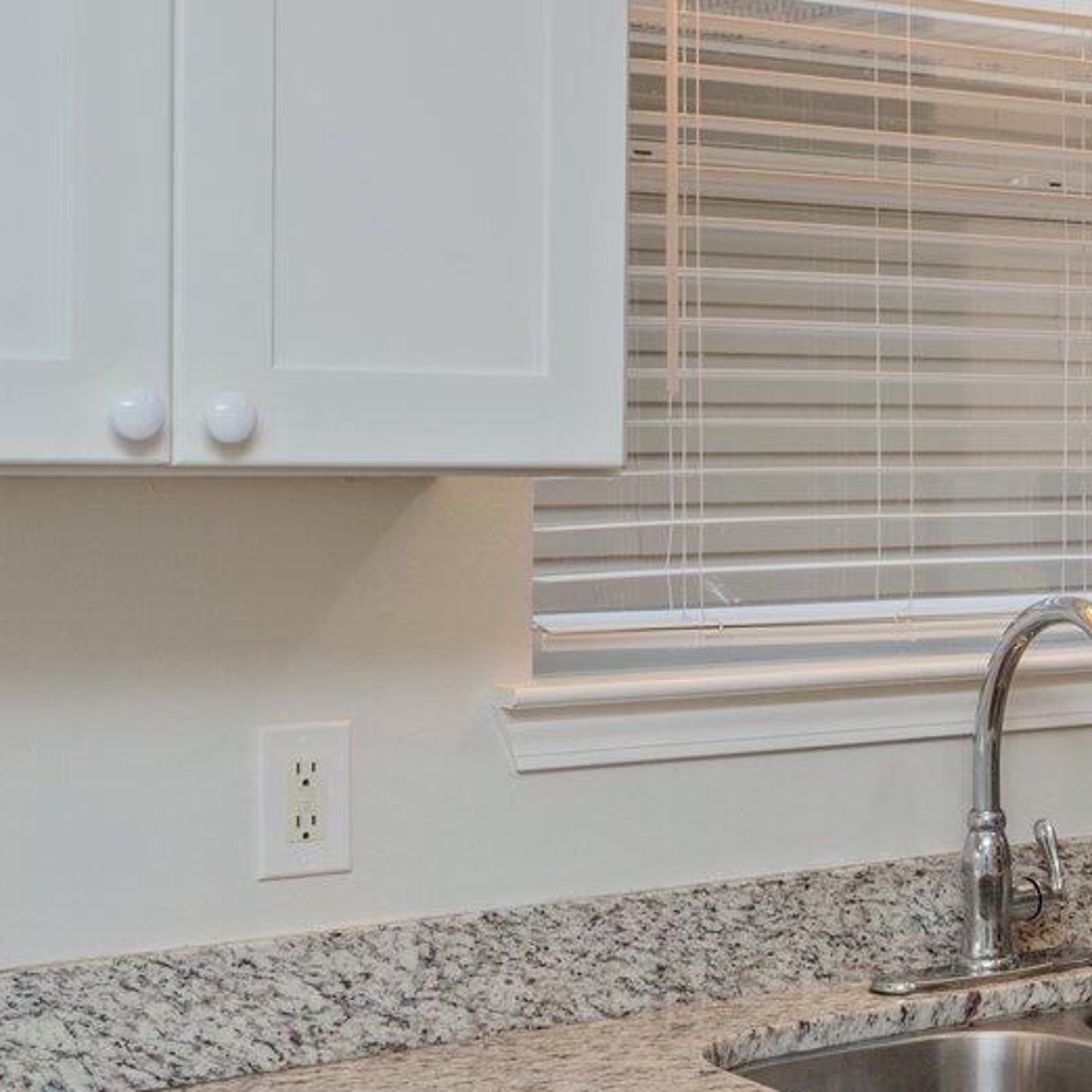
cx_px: 1042
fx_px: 2498
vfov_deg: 24.6
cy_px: 487
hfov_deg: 23.8
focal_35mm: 70
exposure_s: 1/30
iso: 250
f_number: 9
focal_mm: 21
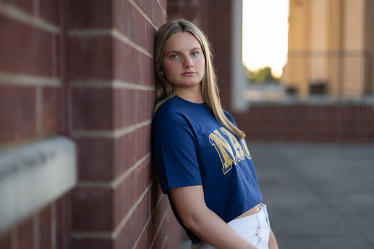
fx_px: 565
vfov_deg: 24.9
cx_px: 195
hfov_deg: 36.6
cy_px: 121
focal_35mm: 54
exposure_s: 1/800
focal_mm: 50
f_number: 1.2
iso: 100
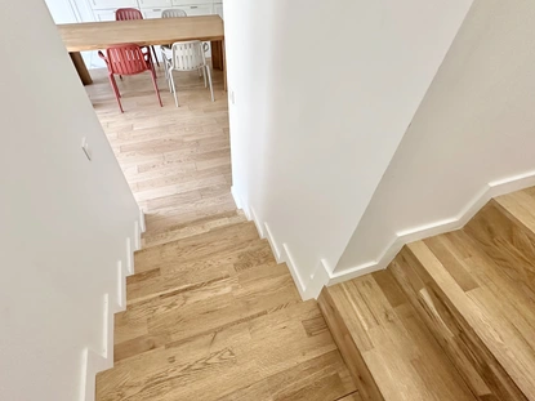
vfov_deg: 71.6
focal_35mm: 18
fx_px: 278
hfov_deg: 87.8
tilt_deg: -49.3
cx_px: 261
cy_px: 205
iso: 320
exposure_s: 1/99
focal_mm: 2.22
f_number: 2.2
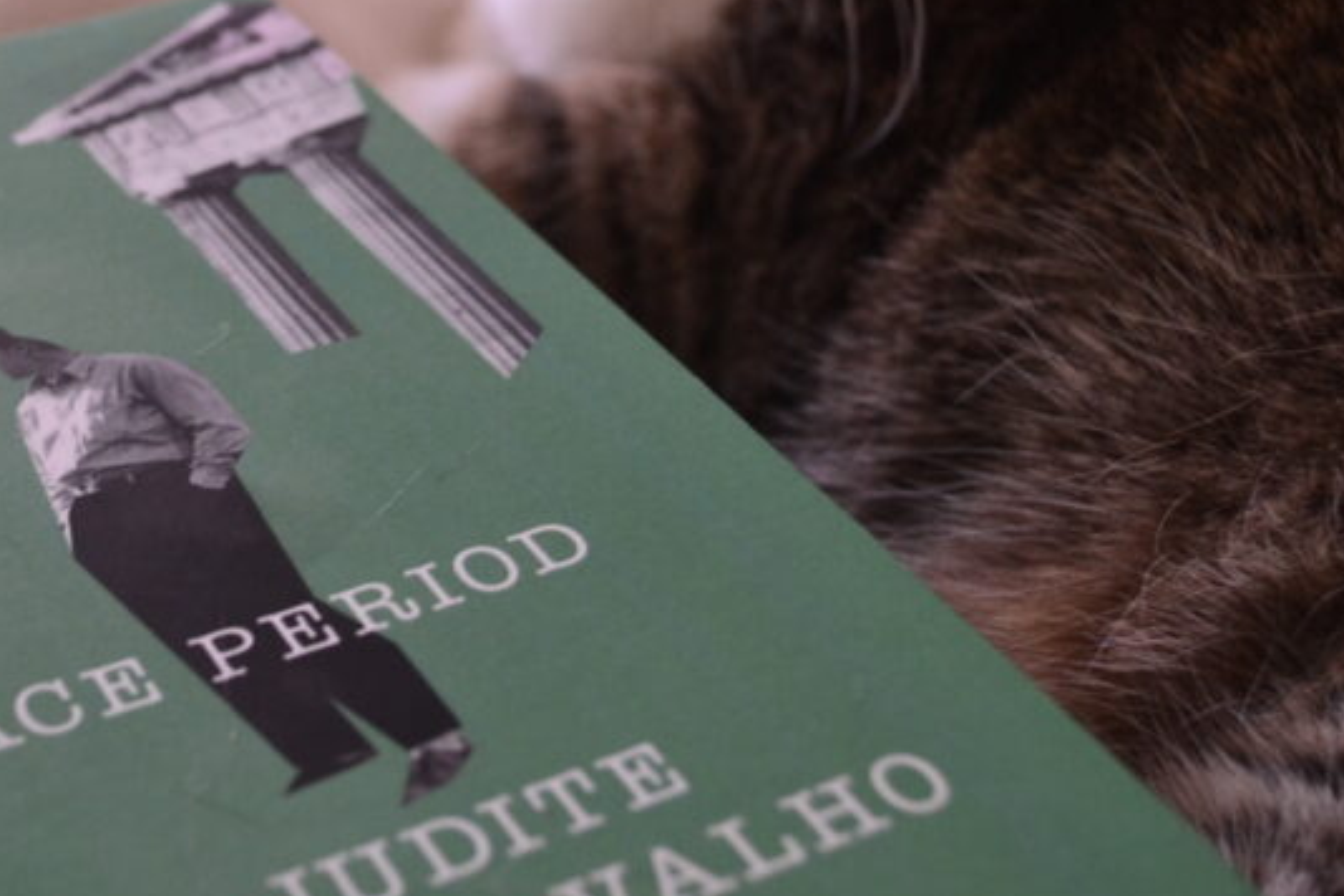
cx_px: 269
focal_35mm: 69
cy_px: 384
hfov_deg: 28.6
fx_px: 2576
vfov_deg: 19.7
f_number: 4.5
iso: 800
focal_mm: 24
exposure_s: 1/15
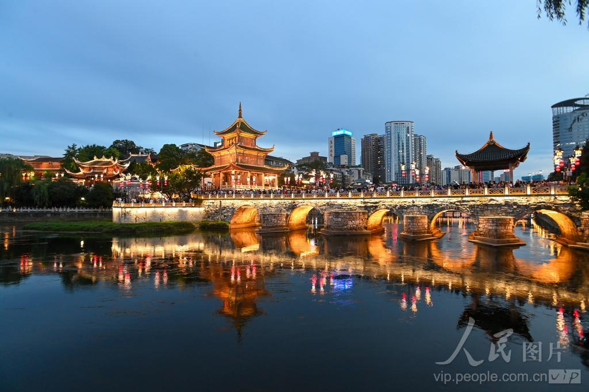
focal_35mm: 17
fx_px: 278
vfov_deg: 70.4
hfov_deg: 93.3
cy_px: 196
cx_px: 294
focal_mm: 17
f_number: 5.6
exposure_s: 1/25
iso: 2000
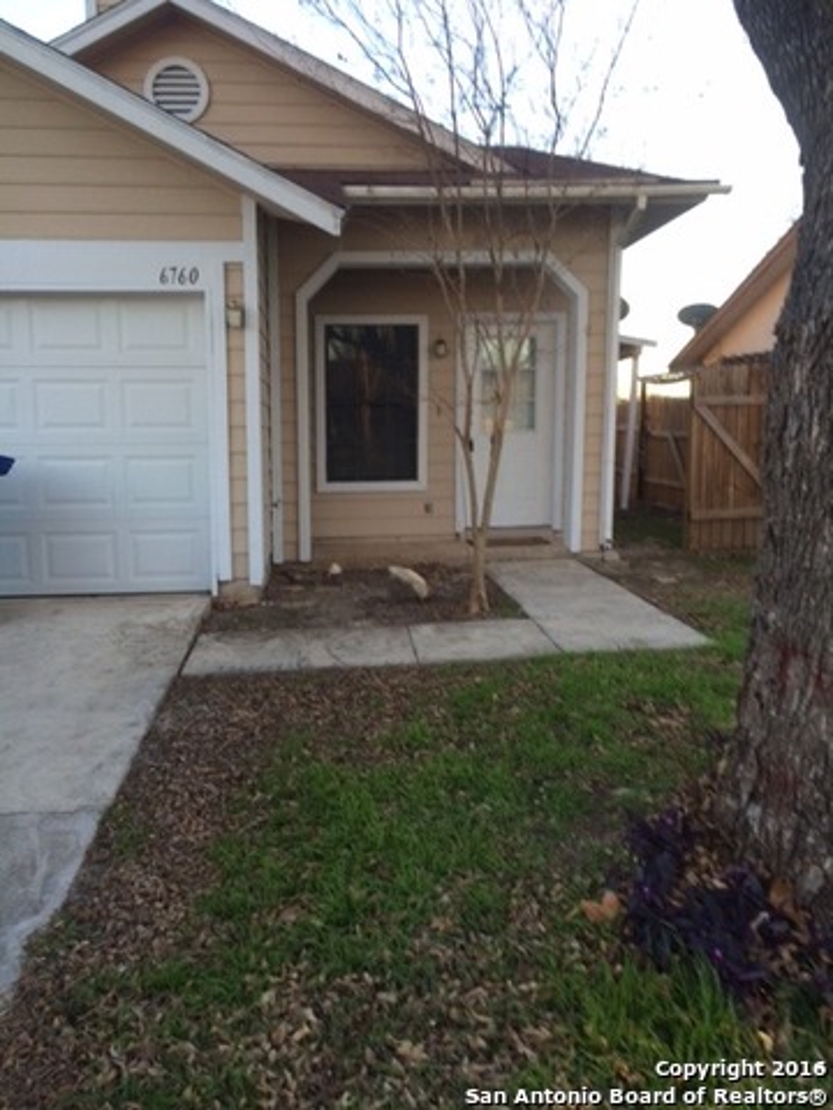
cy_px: 555
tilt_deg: -13.4
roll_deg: -1.6
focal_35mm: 29
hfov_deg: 48.2
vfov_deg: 61.7
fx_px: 930
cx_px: 416
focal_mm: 4.15
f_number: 2.2
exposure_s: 1/120
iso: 32
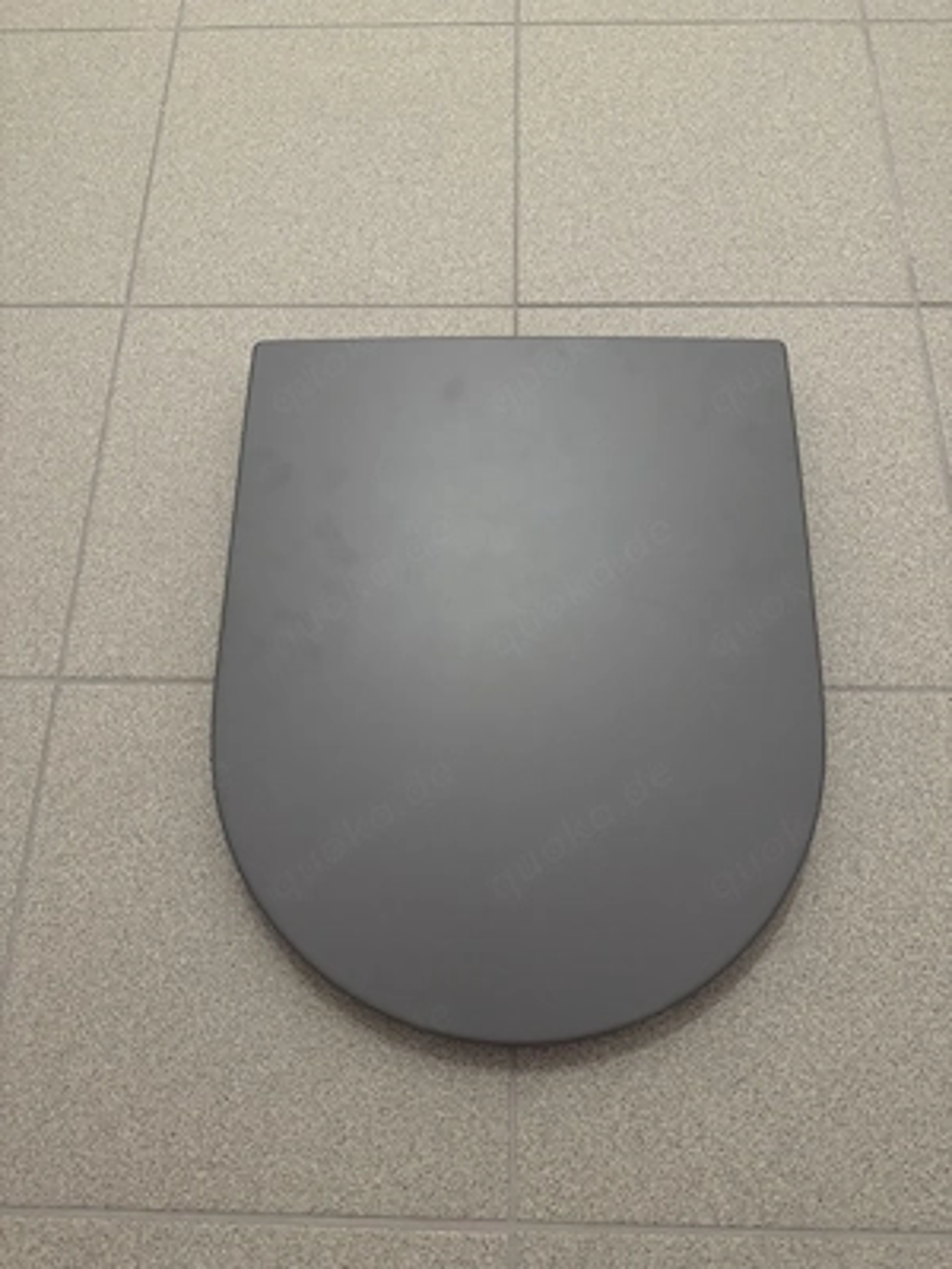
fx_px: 880
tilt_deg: -70.0
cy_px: 634
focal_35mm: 24
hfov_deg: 56.8
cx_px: 476
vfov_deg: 71.6
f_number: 1.78
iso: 640
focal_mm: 6.76
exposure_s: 1/33
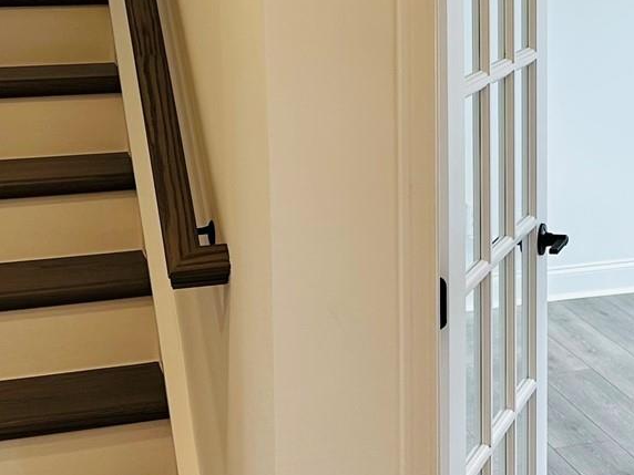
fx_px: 1575
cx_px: 673
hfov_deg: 21.7
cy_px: 102
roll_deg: -0.2
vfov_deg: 17.0
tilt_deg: -7.7
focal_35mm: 86
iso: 64
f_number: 1.78
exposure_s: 1/120
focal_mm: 6.86
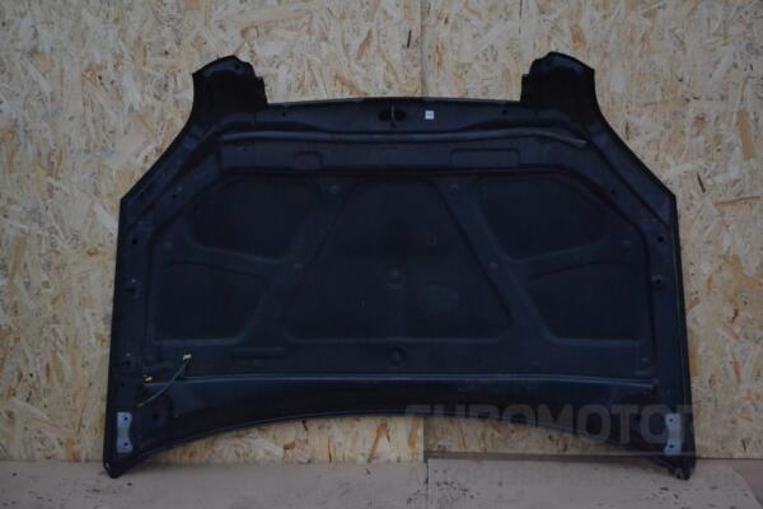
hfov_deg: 37.9
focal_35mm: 52
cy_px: 254
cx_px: 382
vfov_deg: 25.8
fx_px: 1113
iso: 3200
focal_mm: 35
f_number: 5
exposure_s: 1/4000
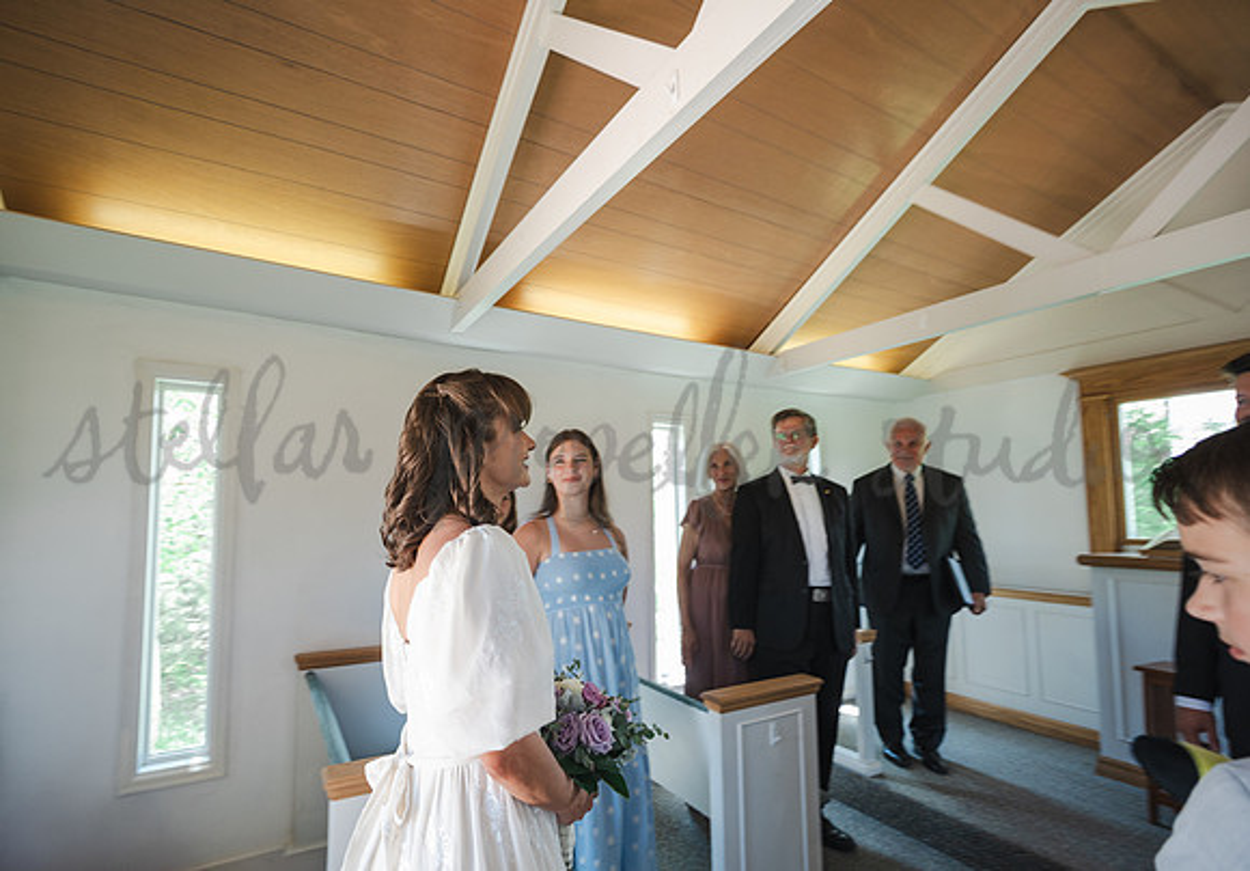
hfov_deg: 96.0
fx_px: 556
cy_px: 476
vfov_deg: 76.0
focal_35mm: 16
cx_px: 535
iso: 1000
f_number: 4
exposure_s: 1/125
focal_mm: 14
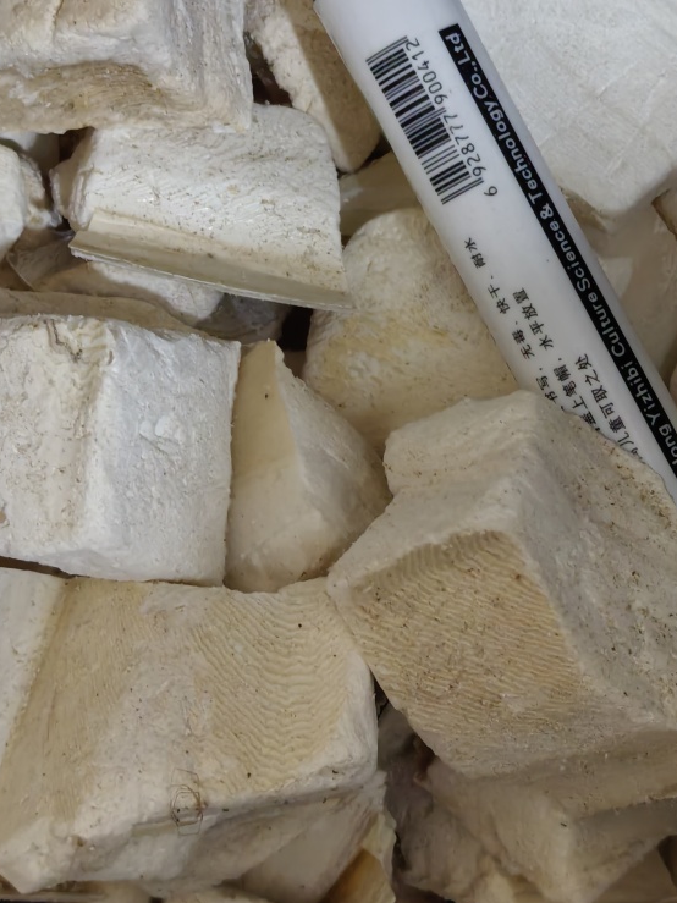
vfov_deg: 24.9
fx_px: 2035
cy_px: 300
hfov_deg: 18.9
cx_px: 422
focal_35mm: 78
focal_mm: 5.72
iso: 500
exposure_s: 1/39.9
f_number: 2
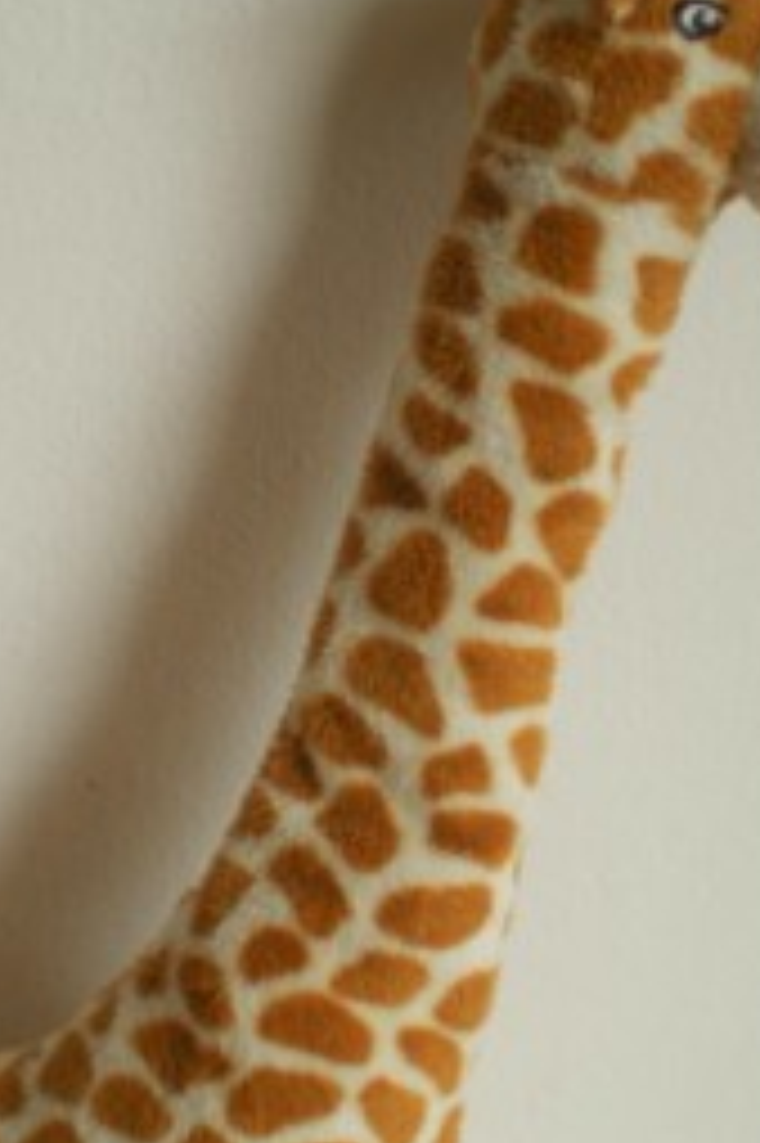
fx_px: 2568
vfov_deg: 25.1
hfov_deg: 16.7
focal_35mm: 81
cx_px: 193
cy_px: 639
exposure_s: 1/110
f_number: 3.1
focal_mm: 6.3
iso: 64
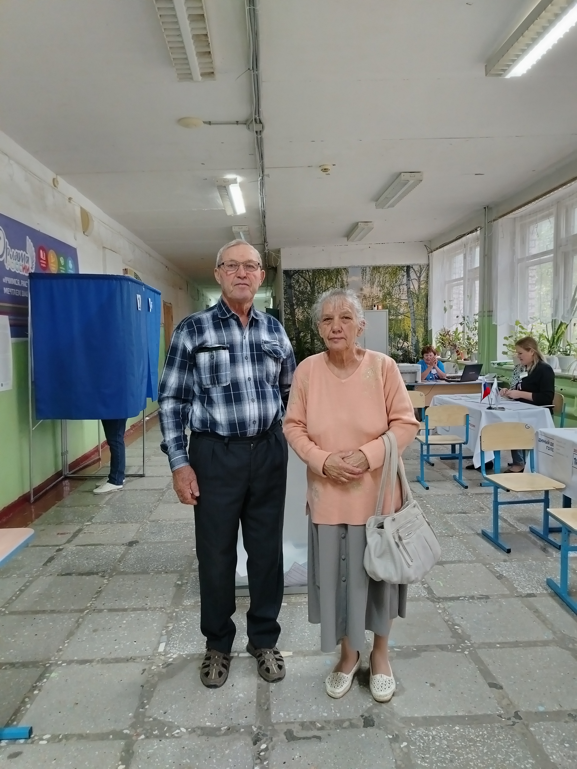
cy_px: 384
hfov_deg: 56.8
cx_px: 288
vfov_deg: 71.6
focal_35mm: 24
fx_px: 533
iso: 1530
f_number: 1.75
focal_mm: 5.25
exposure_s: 1/20
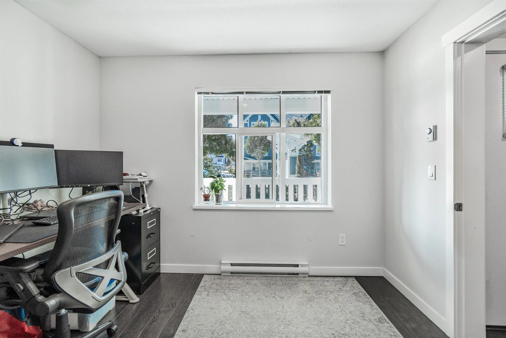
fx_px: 211
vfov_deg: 77.3
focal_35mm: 15
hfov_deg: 100.4
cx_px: 253
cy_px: 169
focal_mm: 10
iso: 500
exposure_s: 1/80
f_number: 4
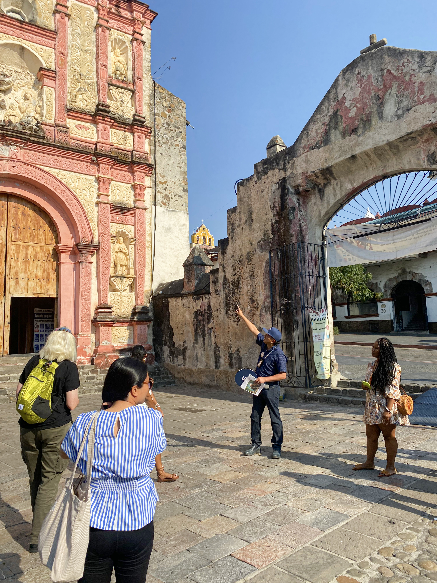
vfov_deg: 67.3
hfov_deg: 53.1
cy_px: 292
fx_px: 438
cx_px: 218
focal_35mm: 26
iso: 32
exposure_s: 1/2817
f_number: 1.8
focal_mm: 4.25
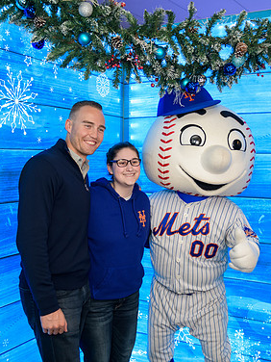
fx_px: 449
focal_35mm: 43
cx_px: 144
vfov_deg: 43.8
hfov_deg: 33.6
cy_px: 179
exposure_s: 1/125
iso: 400
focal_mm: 29
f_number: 3.2
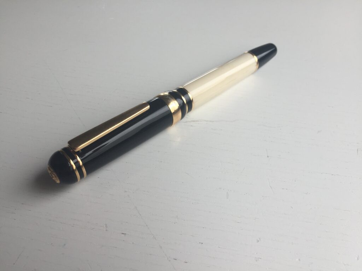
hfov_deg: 61.7
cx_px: 181
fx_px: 303
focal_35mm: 29
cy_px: 136
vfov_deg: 48.2
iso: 32
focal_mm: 4.15
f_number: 2.2
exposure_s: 1/395
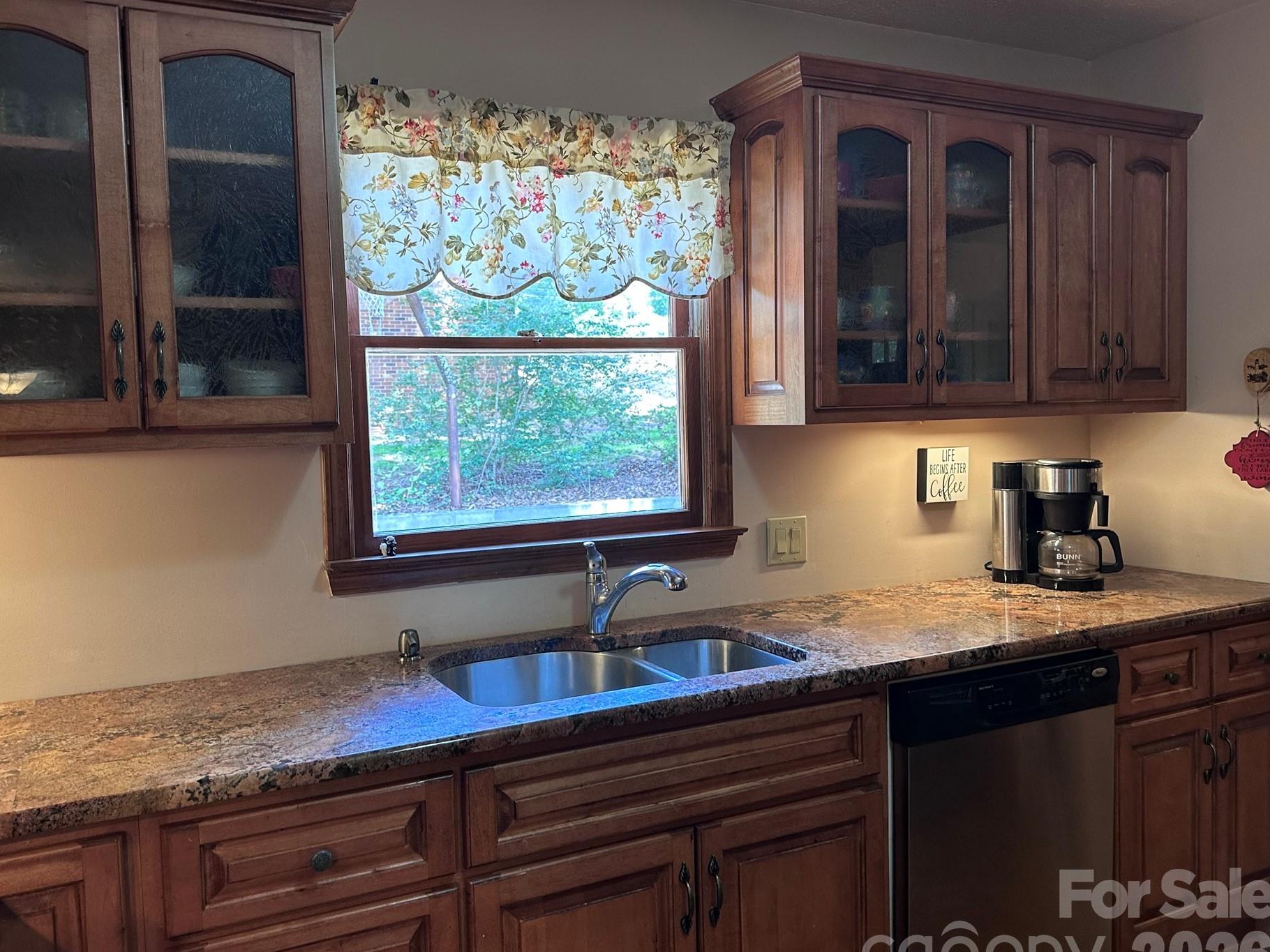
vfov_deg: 51.4
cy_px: 471
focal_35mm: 27
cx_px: 567
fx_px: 991
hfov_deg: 65.2
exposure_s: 1/60
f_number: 1.78
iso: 160
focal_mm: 6.86
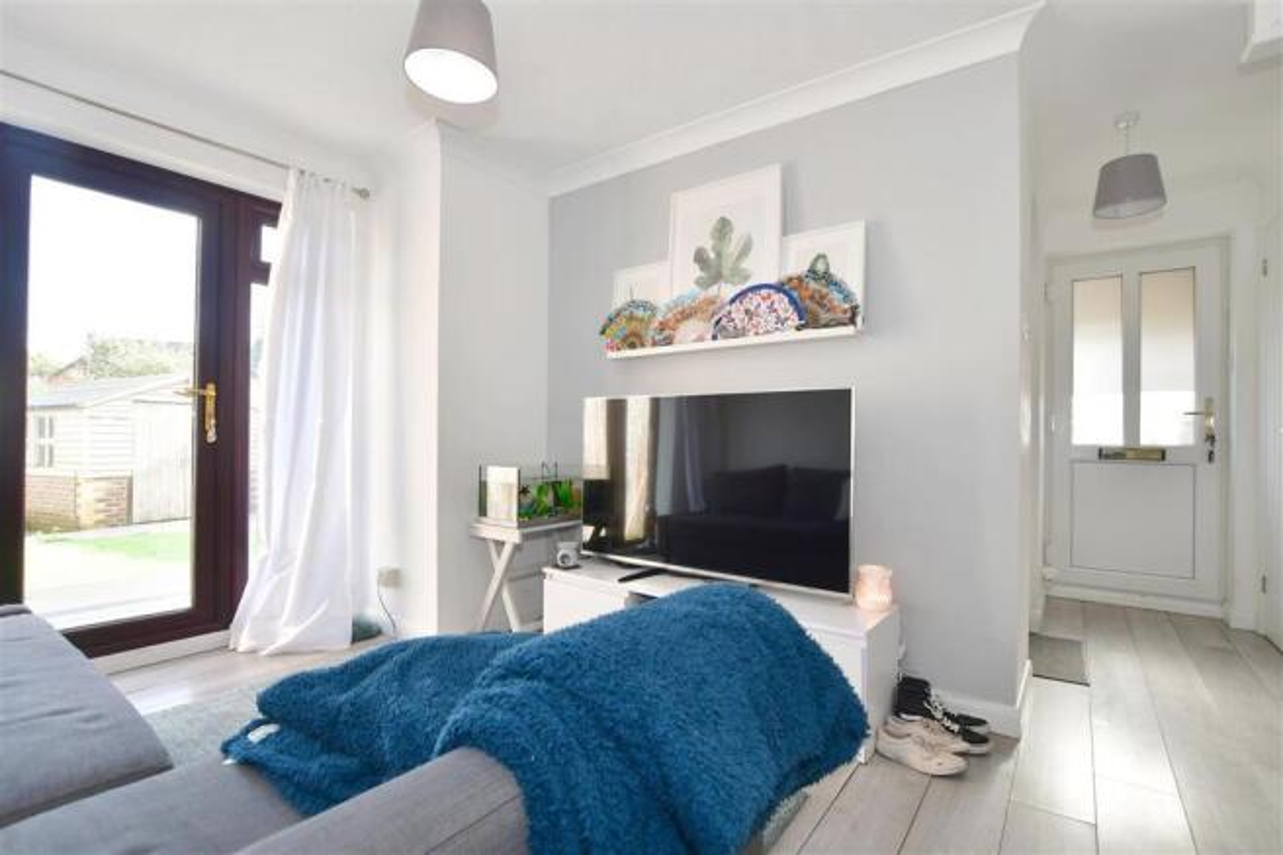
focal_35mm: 16
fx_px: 570
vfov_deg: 73.7
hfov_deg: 96.8
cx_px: 642
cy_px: 428
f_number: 7.1
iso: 400
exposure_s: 1/80
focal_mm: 11
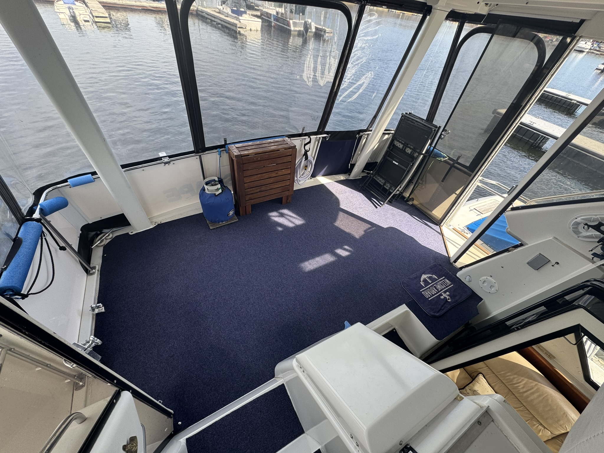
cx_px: 302
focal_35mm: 14
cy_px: 226
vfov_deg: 85.7
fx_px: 244
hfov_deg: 102.1
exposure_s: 1/184
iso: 40
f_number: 2.2
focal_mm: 2.22
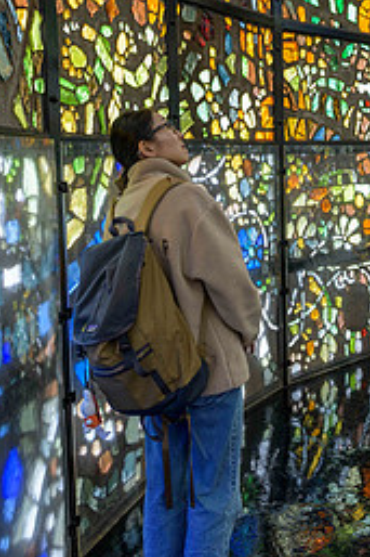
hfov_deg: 31.5
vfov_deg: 46.0
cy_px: 204
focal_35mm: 42
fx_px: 648
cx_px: 262
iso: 360
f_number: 4
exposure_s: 1/50
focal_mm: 24
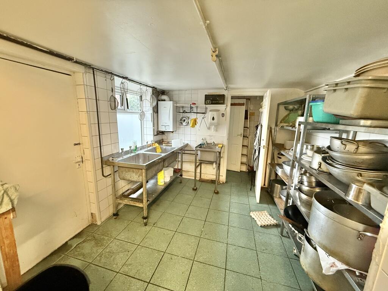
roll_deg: -0.9
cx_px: 194
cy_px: 146
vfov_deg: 85.7
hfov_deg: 102.1
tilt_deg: -10.2
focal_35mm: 14
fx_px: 157
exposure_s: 1/50
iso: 400
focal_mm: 2.22
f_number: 2.2
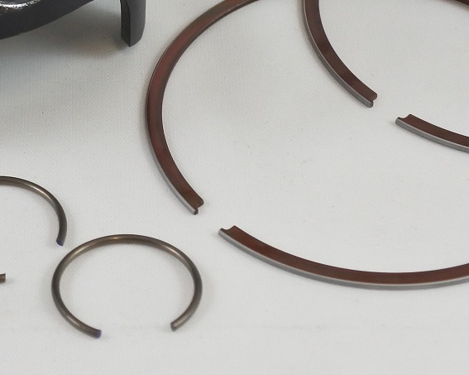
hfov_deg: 17.7
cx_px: 108
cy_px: -85
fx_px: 1498
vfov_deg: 13.8
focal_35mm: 108
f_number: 4
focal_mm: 14
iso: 400
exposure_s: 1/160
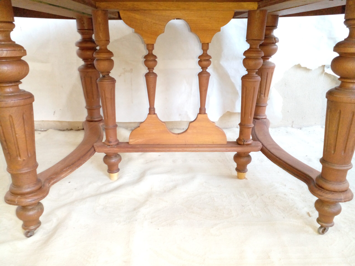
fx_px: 277
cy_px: 133
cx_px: 178
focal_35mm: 27
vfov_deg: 51.4
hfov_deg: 65.3
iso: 250
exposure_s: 1/25
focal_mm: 3.6
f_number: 1.9
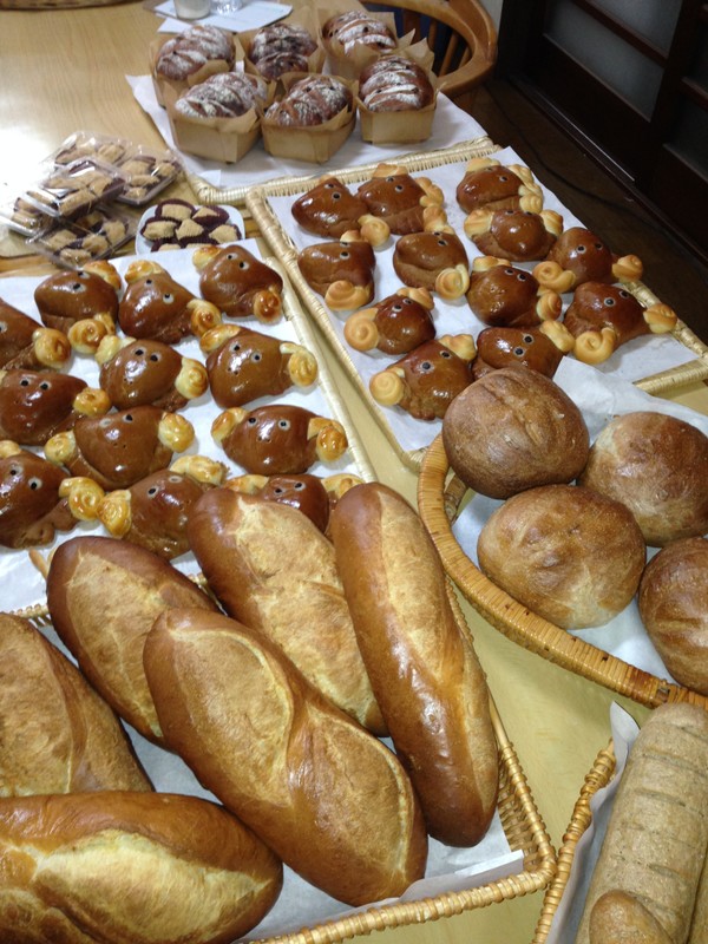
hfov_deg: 42.9
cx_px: 354
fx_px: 900
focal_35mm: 33
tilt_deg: -47.1
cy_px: 472
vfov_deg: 55.4
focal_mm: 4.12
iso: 80
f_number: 2.4
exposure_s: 1/20
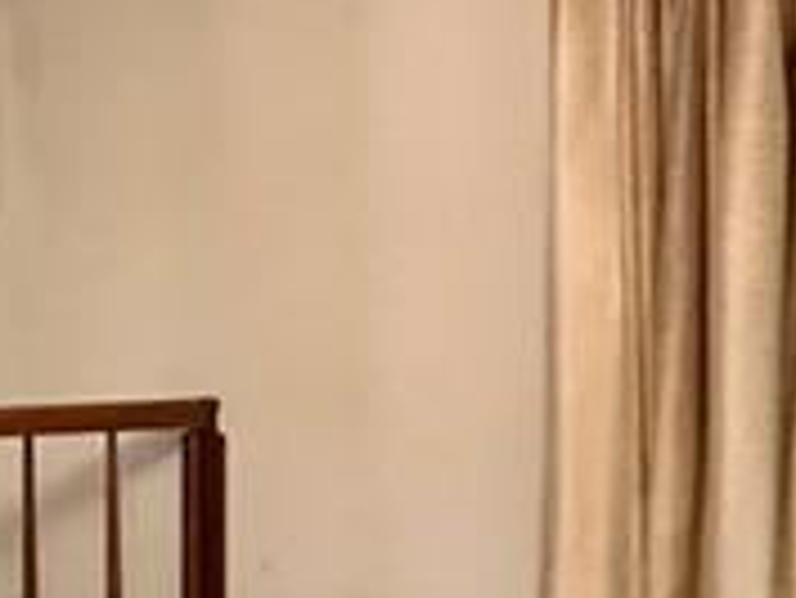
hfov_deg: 15.5
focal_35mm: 81
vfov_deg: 18.2
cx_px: -1034
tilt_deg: -0.5
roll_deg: +1.7
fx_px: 1864
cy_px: 319
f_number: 2.2
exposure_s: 1/60
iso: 500
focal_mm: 2.22
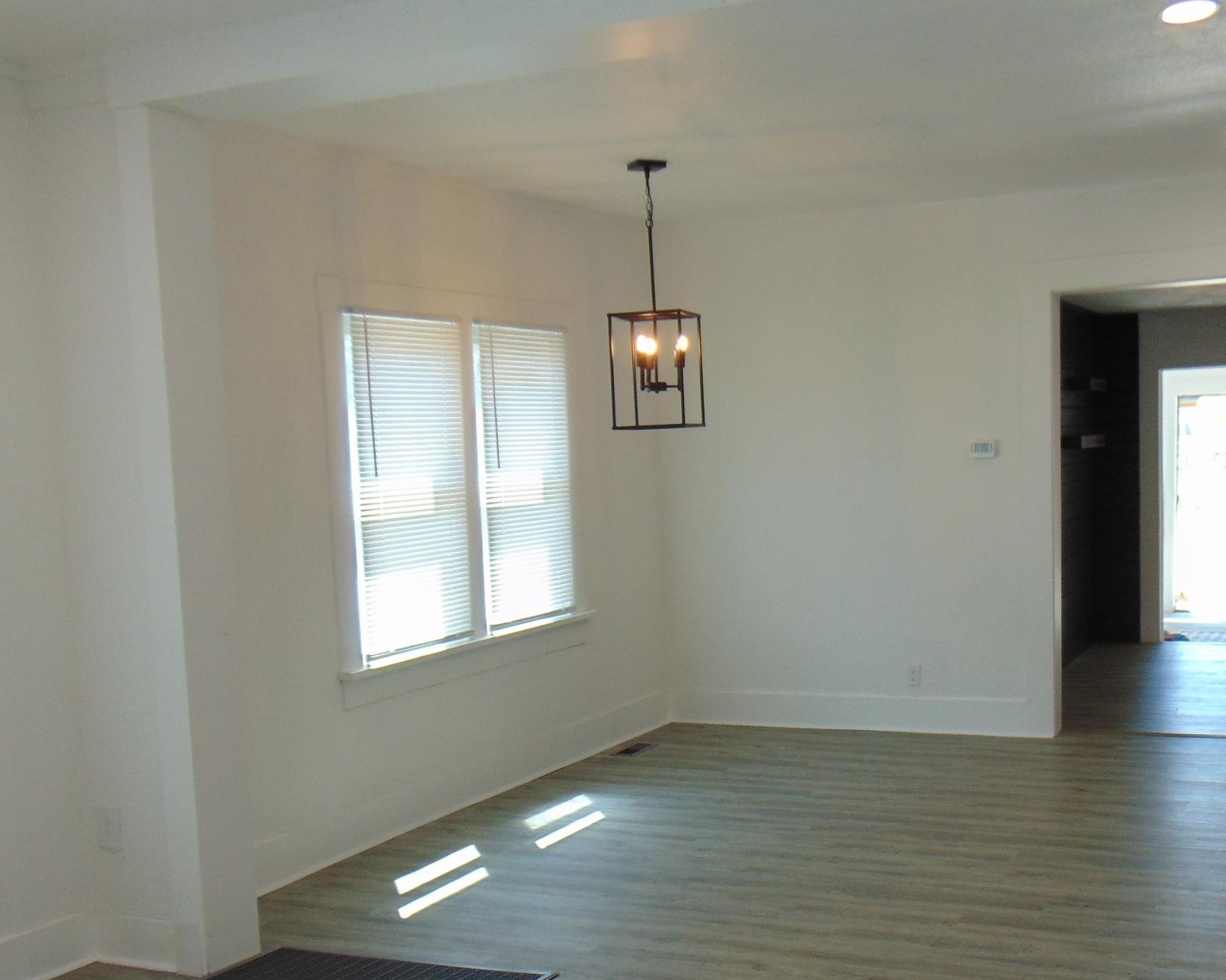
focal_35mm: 39
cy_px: 623
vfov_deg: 37.9
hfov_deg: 46.4
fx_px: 1415
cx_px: 779
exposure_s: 1/50
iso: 80
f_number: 3
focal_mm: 4.5
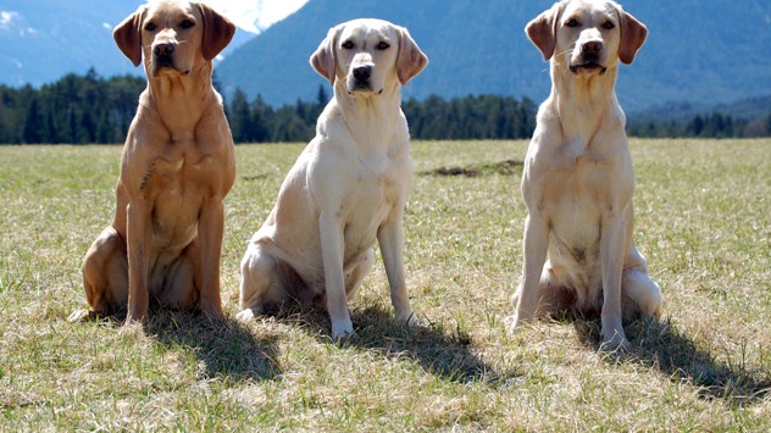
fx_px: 1789
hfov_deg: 24.3
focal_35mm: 88
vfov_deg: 13.8
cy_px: 178
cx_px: 384
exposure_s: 1/320
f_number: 9
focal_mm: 55
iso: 200
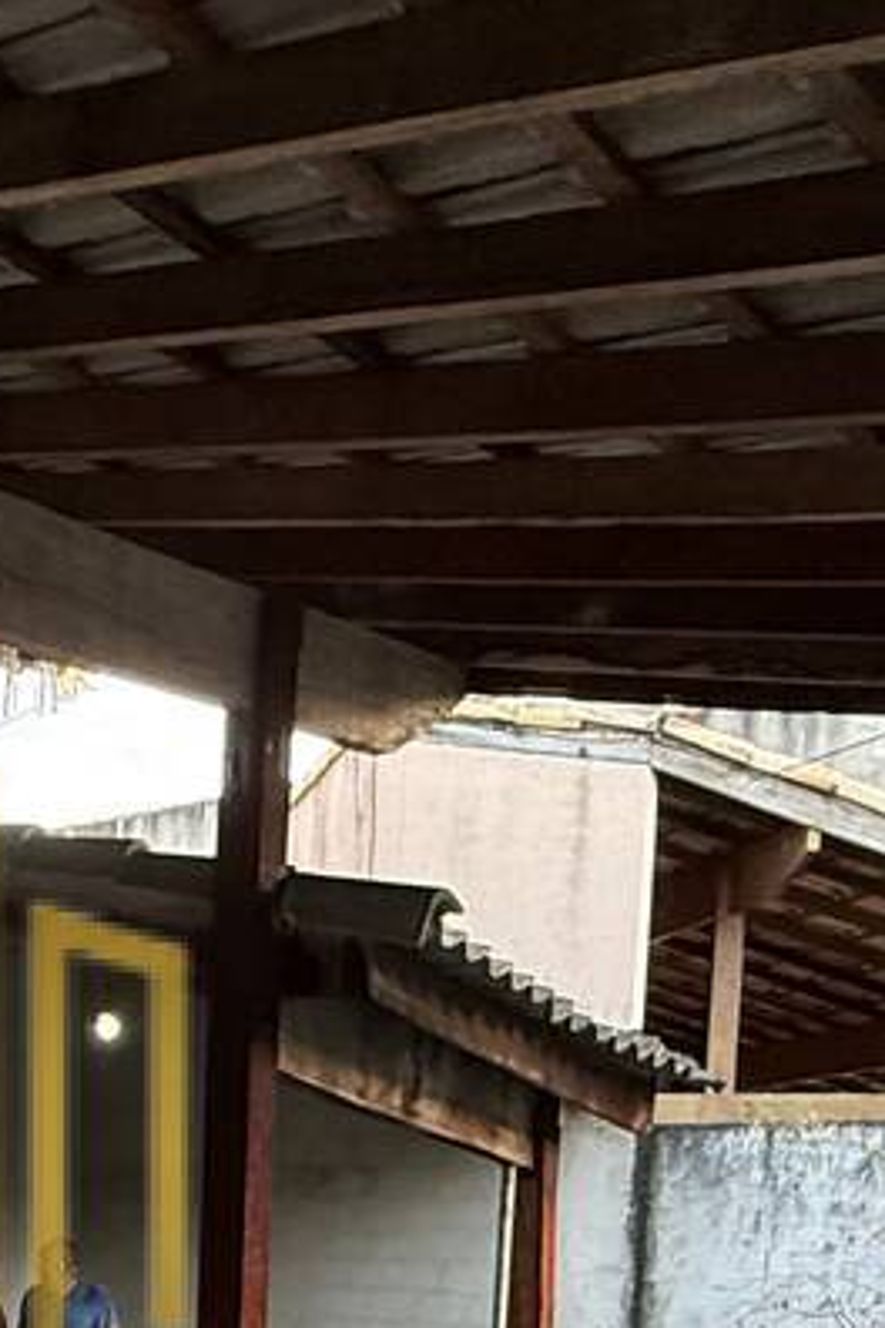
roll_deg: -0.3
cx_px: -265
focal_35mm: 53
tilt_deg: -6.7
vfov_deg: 32.6
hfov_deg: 22.8
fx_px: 1954
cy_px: 1486
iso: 320
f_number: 2.2
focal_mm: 2.22
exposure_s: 1/69
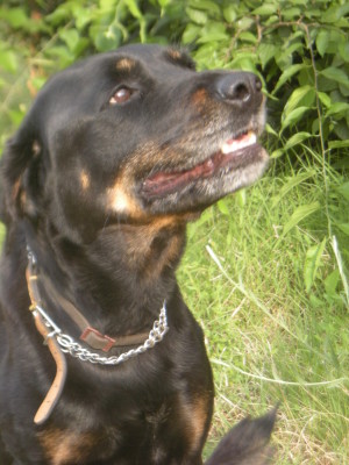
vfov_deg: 20.9
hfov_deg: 15.7
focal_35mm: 94
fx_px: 1264
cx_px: 174
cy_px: 232
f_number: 4.4
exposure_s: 1/110
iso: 143
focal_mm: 15.3
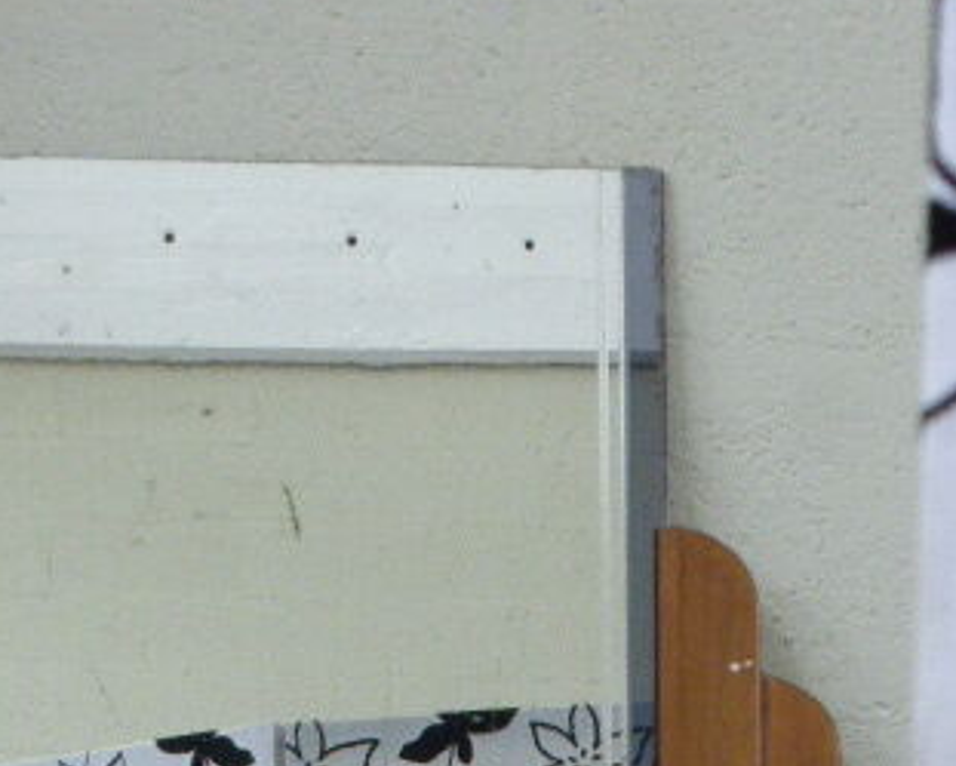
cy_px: 972
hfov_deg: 9.2
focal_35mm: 209
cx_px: 231
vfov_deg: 7.3
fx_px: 5915
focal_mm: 17.1
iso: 400
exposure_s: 1/25
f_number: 5.3
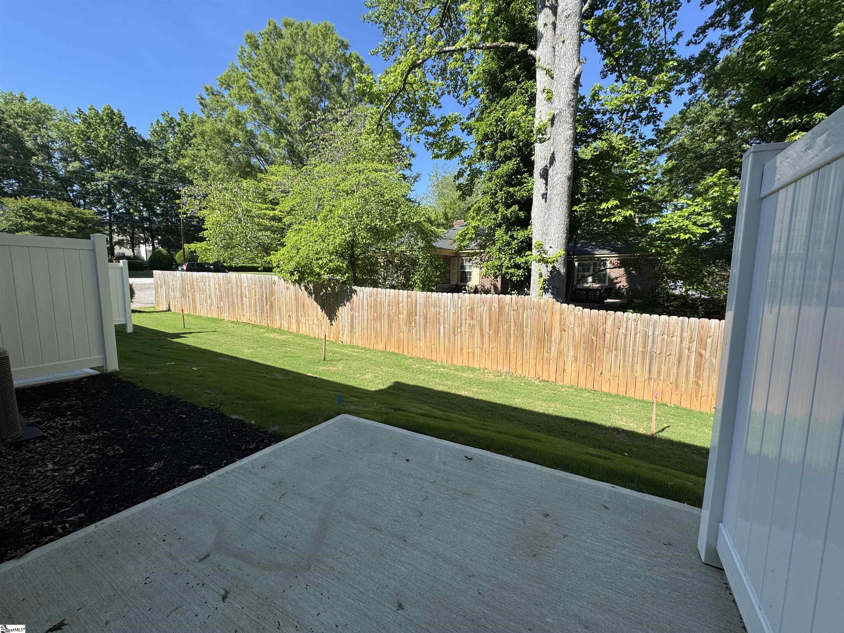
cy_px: 316
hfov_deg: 102.1
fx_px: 341
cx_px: 422
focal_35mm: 14
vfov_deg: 85.7
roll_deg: -0.9
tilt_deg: -7.0
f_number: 2.2
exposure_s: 1/993
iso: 50
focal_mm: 2.22
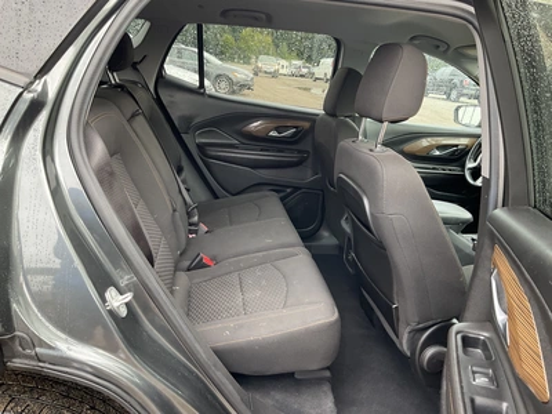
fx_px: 462
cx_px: 276
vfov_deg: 48.2
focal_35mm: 29
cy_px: 207
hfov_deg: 61.7
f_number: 1.8
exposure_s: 1/122
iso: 50
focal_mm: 3
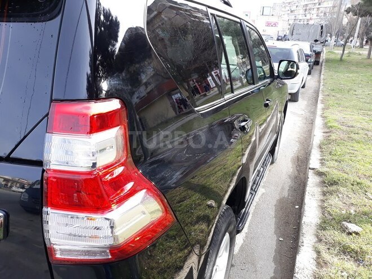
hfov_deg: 65.3
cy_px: 140
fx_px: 290
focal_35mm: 27
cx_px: 186
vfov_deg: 51.4
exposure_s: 1/157
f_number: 1.7
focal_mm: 3.71
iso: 40
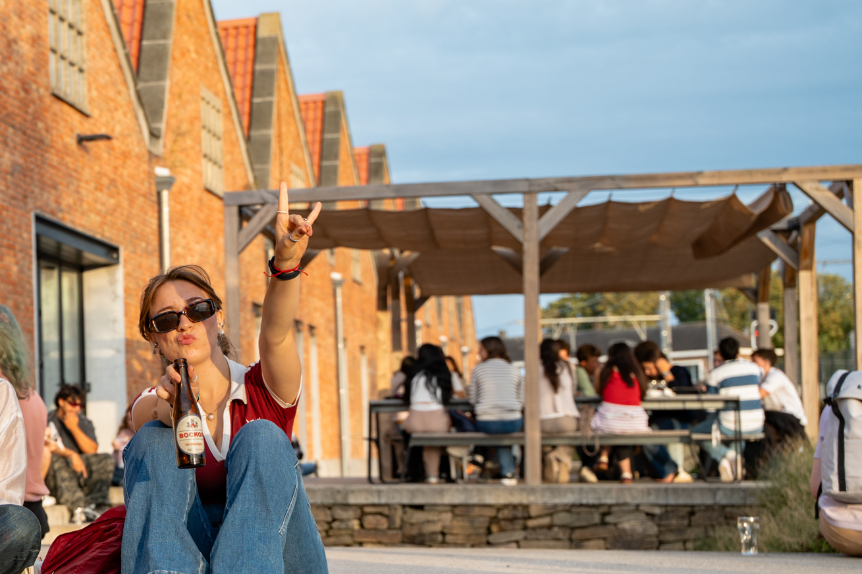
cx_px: -88
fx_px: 2261
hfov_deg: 20.6
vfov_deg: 14.5
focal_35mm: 94
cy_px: 337
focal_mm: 41.2
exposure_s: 1/100
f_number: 3.5
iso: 160
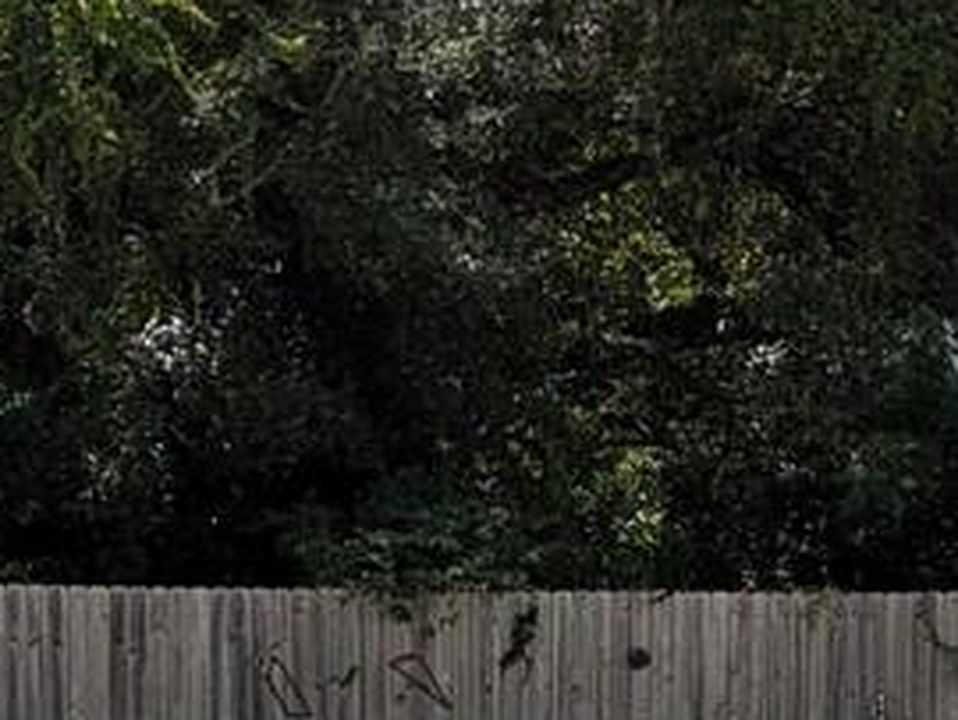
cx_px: 428
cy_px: 1011
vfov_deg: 9.8
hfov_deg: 13.3
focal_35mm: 148
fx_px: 4100
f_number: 1.89
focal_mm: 5.43
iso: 47
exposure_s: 1/3559
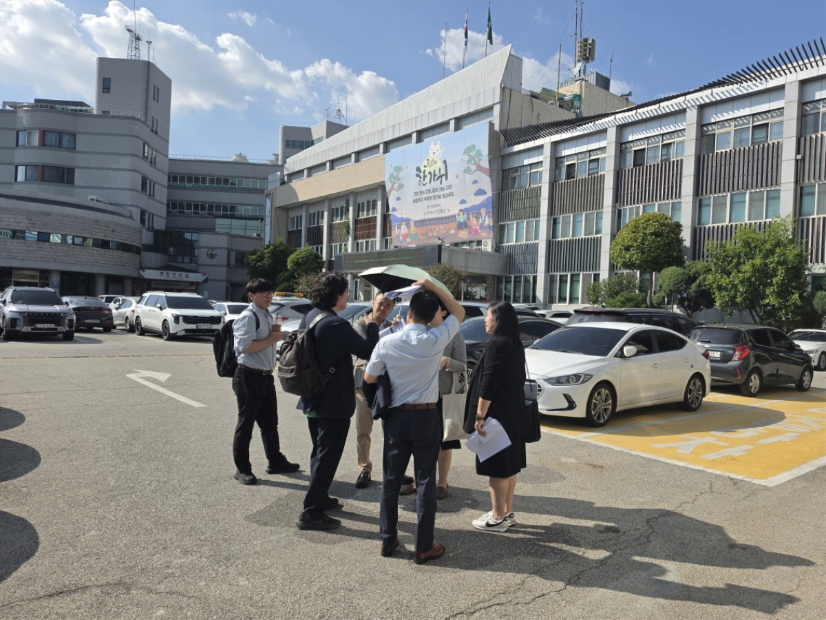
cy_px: 310
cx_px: 413
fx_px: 549
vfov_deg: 58.9
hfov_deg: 73.9
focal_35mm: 23
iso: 64
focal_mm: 6.5
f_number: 1.4
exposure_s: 1/7939
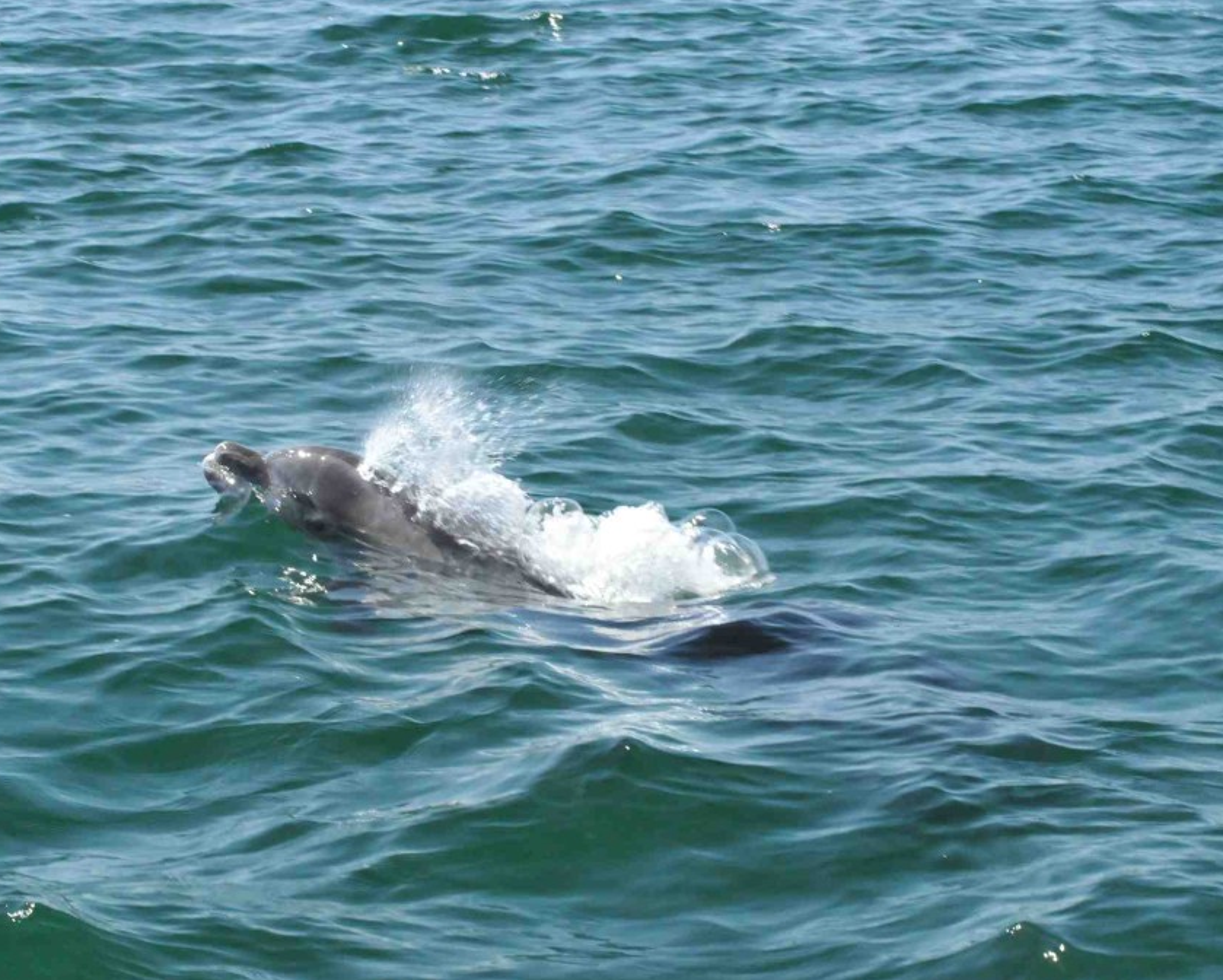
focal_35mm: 120
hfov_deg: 16.0
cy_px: 492
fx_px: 4346
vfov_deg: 12.9
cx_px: 529
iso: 2000
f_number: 13
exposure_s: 1/250
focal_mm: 70
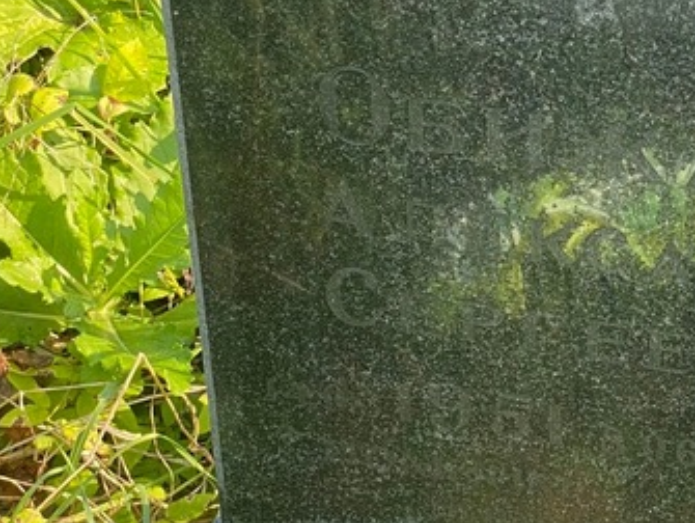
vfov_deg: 12.0
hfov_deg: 15.5
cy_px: 286
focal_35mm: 124
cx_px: 718
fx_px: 2492
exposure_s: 1/158
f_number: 2
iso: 20
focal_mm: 6
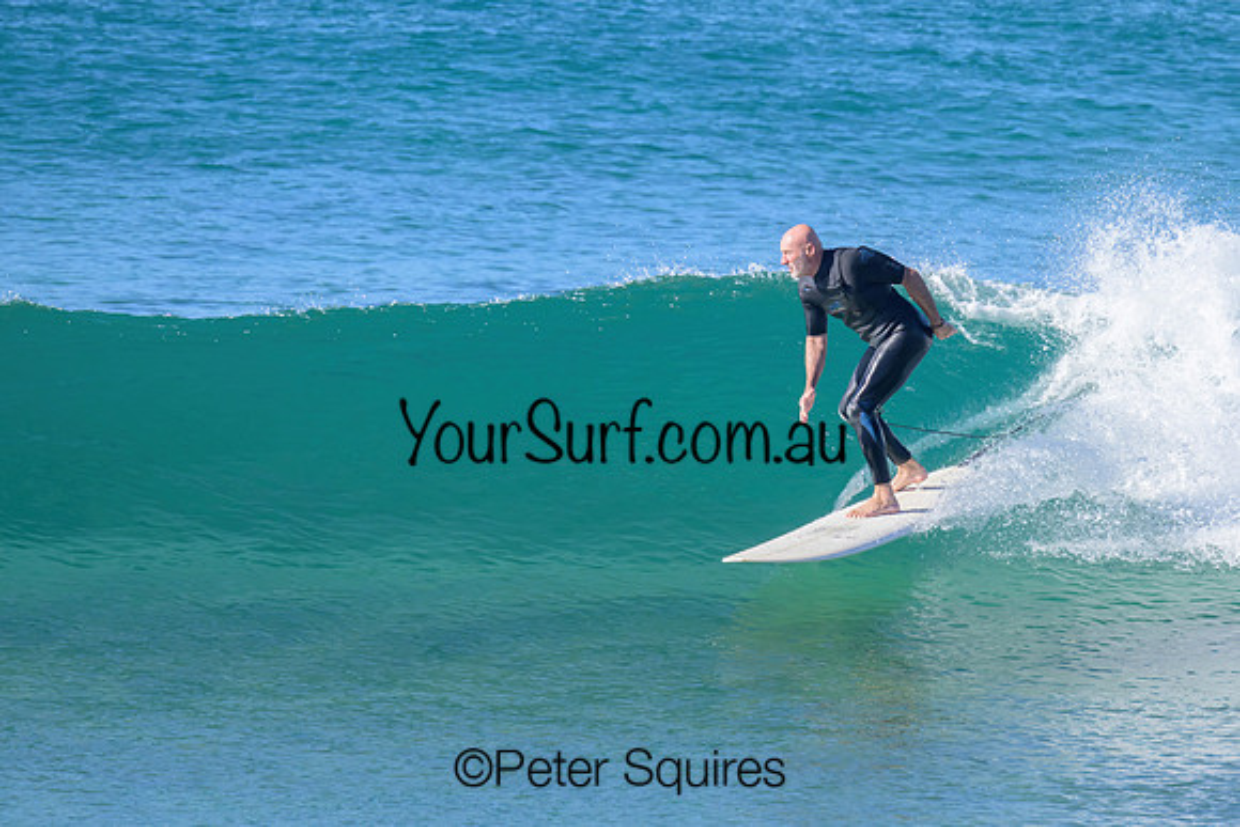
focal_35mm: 896
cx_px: 715
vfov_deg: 1.5
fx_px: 30873
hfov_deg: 2.3
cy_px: 266
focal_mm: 660
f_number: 11
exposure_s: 1/1250
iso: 1000
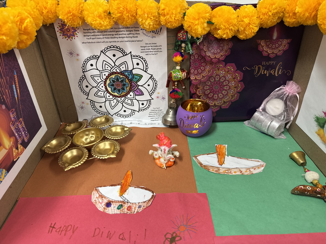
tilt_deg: -33.1
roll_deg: +0.7
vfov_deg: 56.8
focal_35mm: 24
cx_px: 163
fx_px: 226
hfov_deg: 71.6
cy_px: 122
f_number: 1.78
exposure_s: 1/60
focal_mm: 6.76
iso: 125
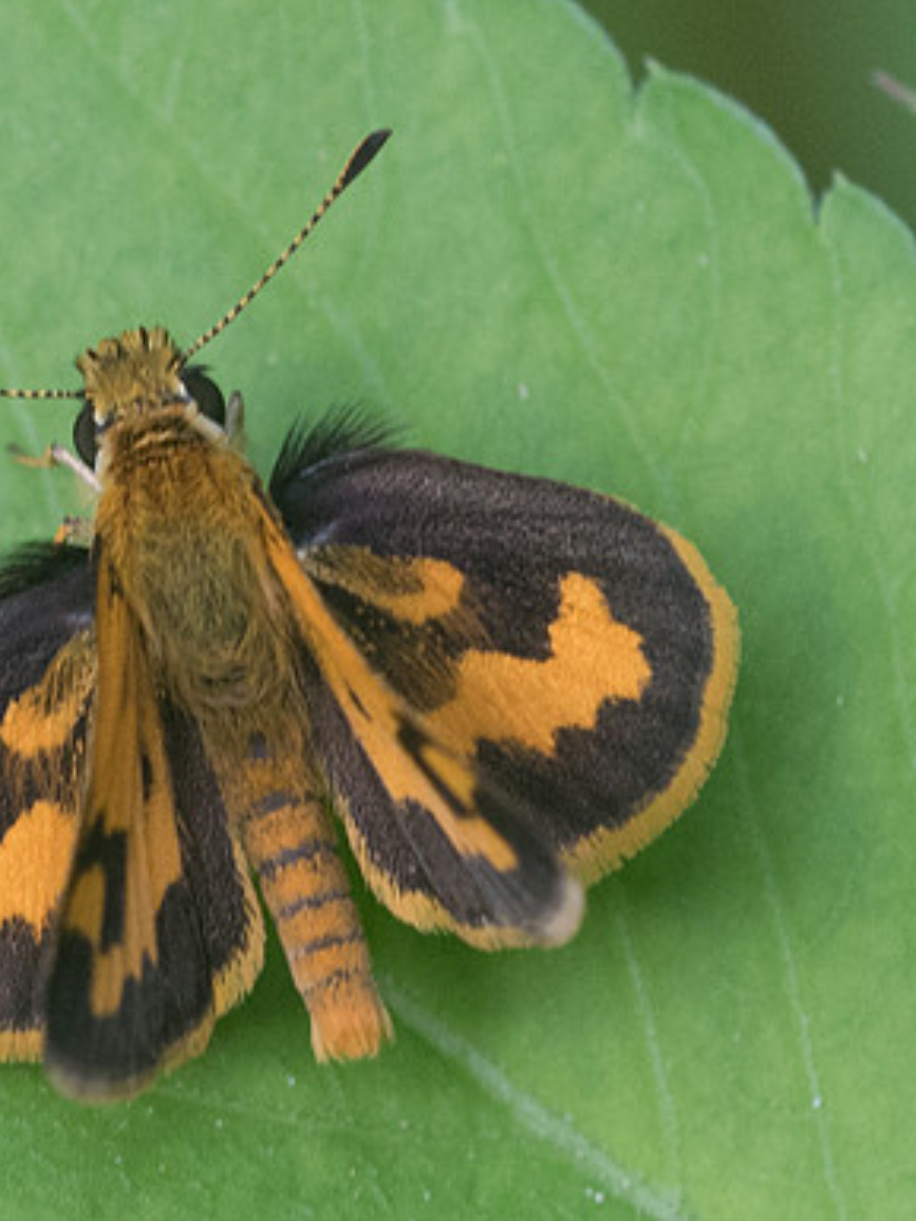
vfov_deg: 1.9
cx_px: 412
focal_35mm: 1044
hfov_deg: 1.4
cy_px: 778
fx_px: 36814
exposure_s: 1/320
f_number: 7.1
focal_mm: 150
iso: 800
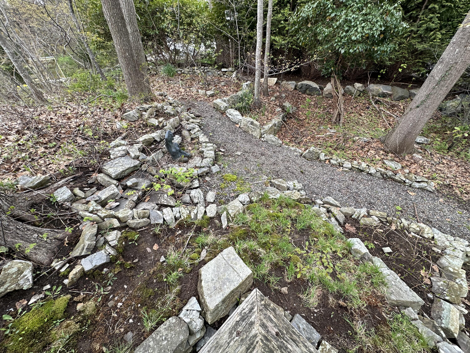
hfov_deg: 102.1
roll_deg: -0.7
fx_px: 190
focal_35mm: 14
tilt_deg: -34.3
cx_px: 235
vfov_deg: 85.7
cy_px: 176
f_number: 2.2
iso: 80
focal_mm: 2.22
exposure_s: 1/99
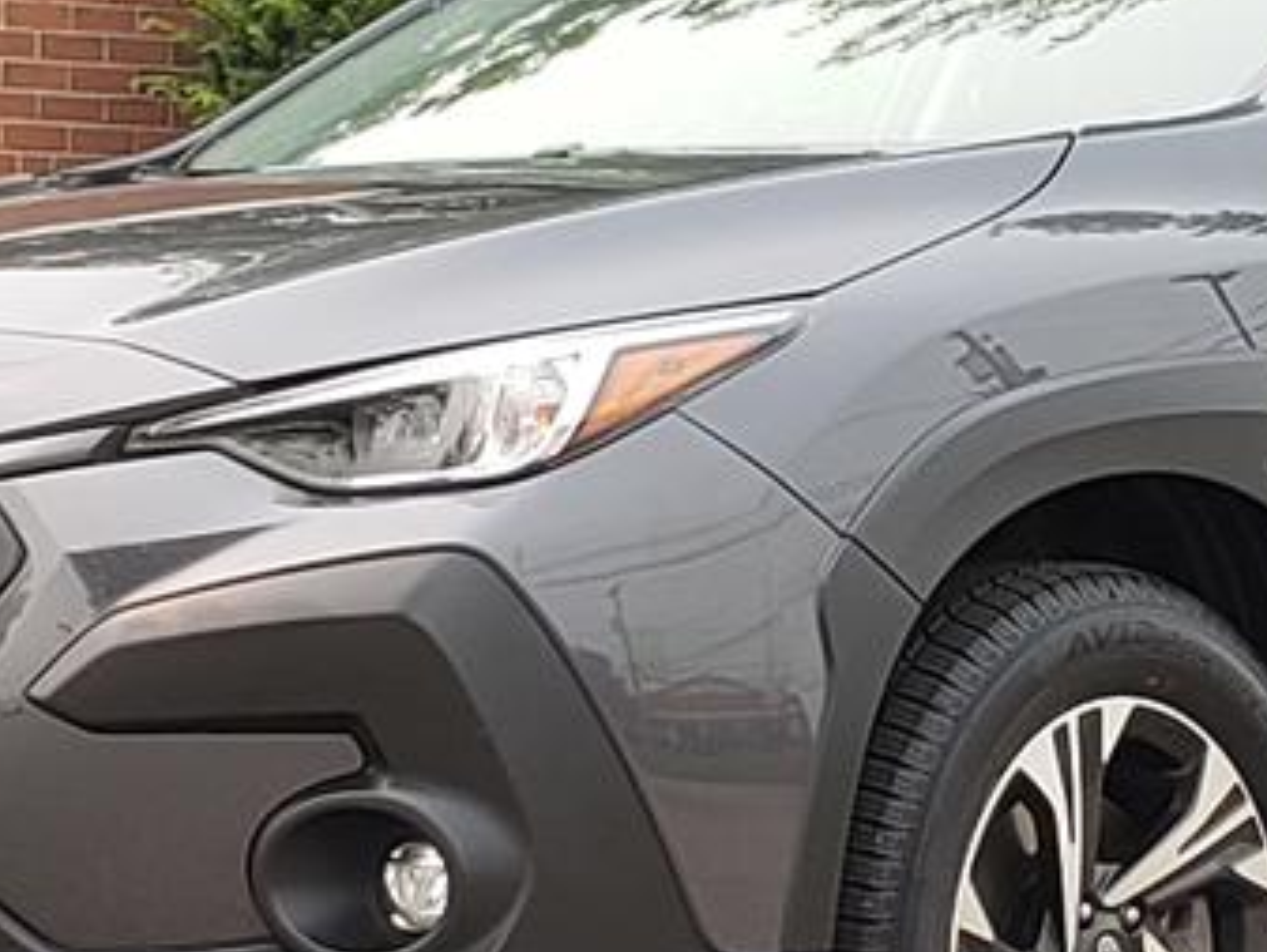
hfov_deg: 24.4
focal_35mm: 79
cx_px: 959
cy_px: 512
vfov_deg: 18.7
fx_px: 2893
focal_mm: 4.3
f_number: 2.4
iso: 50
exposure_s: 1/492
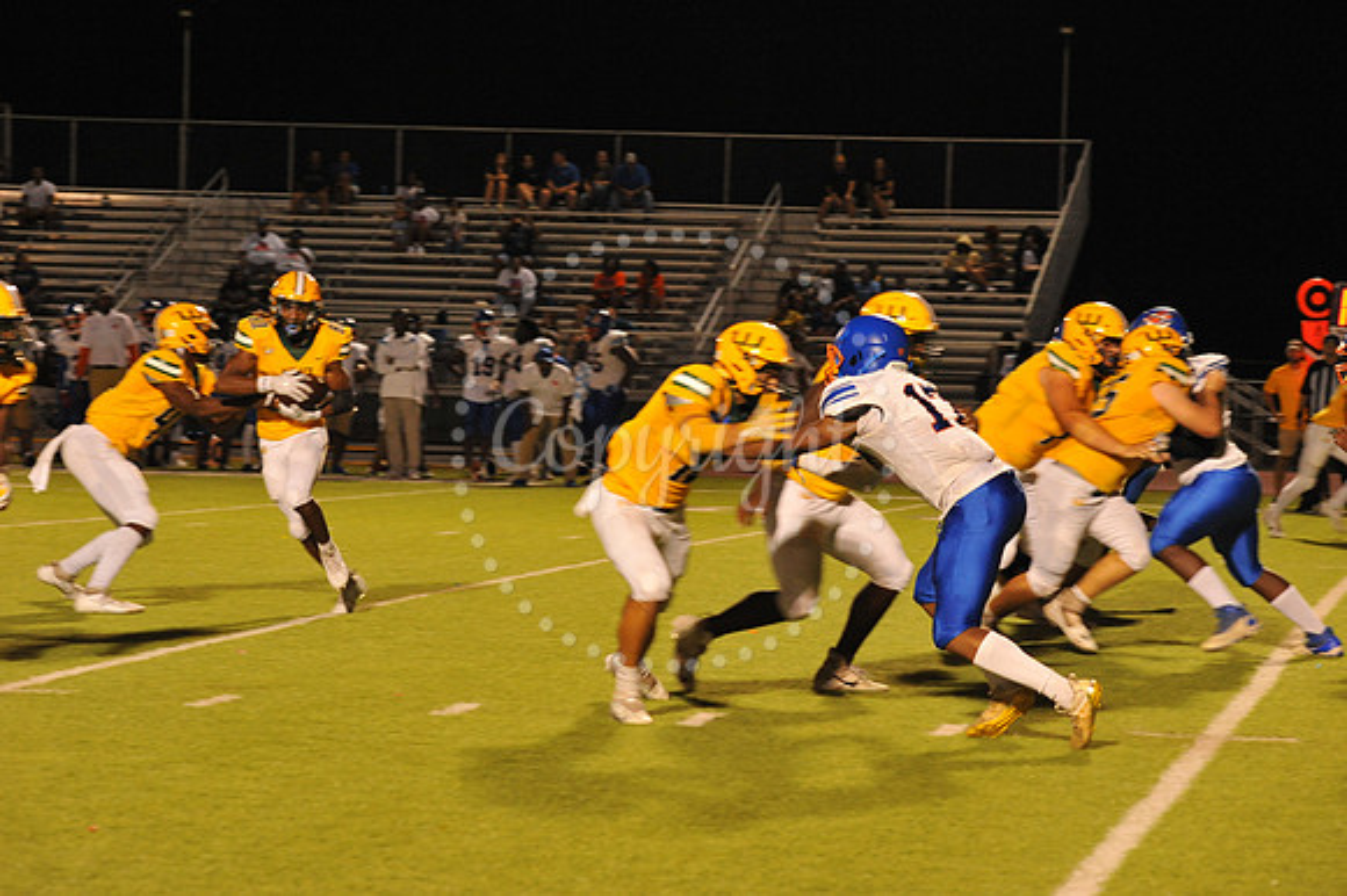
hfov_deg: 15.2
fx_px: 5048
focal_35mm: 135
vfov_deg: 10.1
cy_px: 448
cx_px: 674
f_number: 7.1
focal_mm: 135
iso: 3200
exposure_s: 1/160
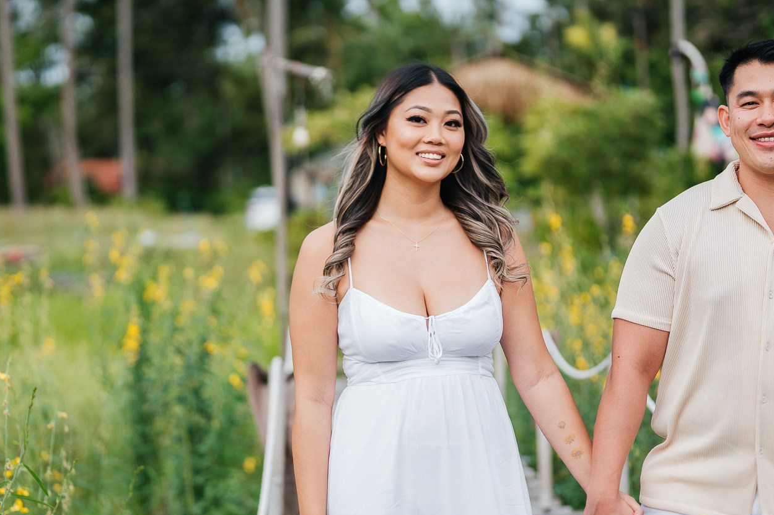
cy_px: 273
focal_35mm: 82
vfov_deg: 16.6
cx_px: 371
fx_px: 1762
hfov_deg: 24.8
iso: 125
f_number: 1.4
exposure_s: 1/1250
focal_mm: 50
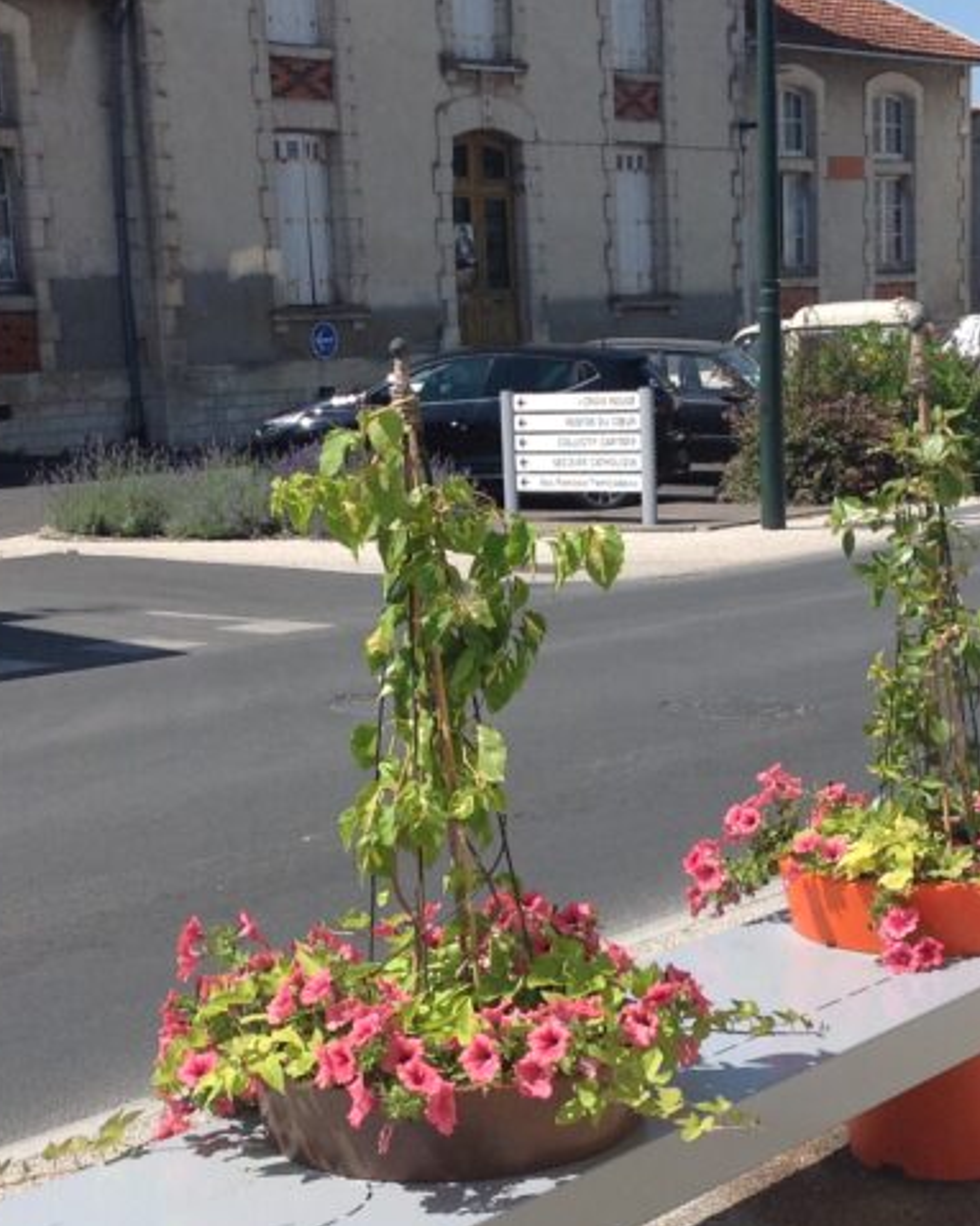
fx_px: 2647
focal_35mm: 73
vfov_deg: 25.9
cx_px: 576
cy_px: 848
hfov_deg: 21.0
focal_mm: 4.28
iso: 50
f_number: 2.4
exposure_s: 1/2016
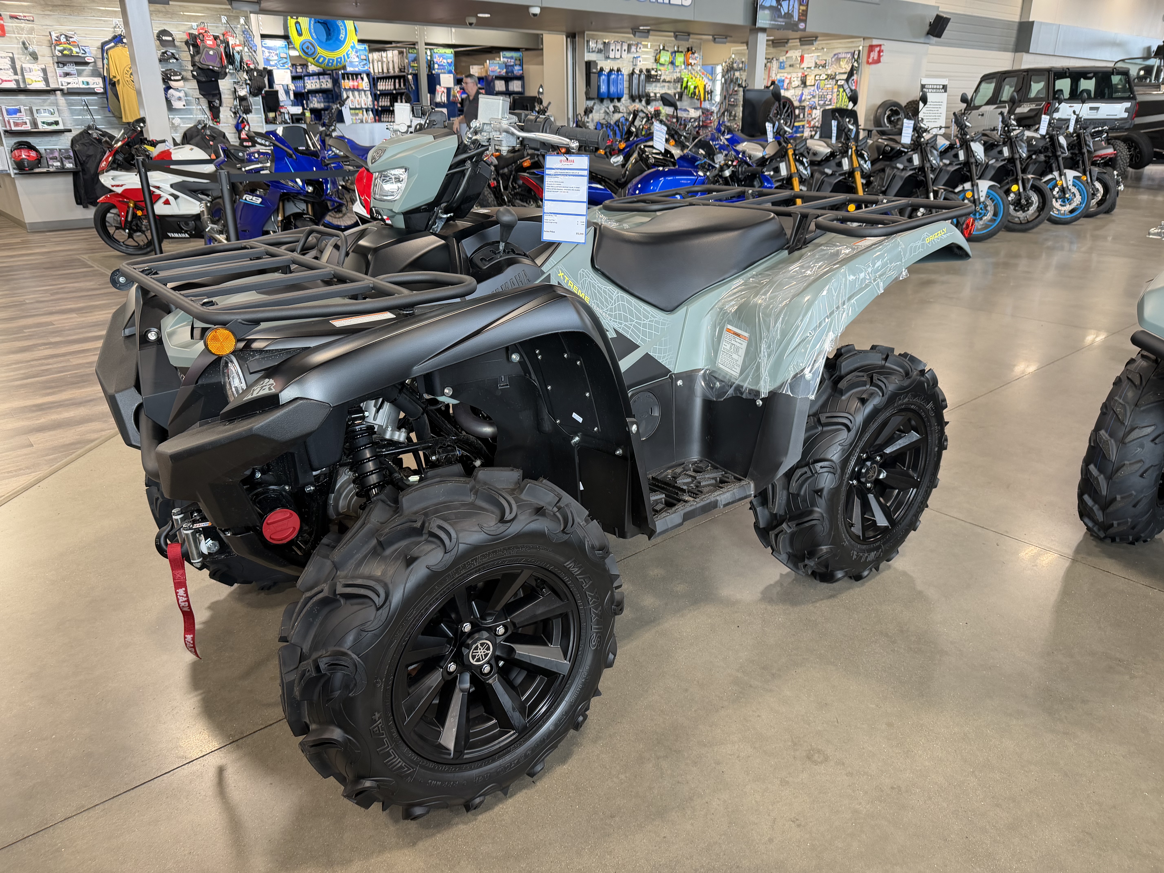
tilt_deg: -22.7
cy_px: 436
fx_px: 807
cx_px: 582
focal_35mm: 24
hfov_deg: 71.6
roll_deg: -0.5
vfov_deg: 56.8
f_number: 1.78
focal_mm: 6.76
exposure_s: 1/60
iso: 125
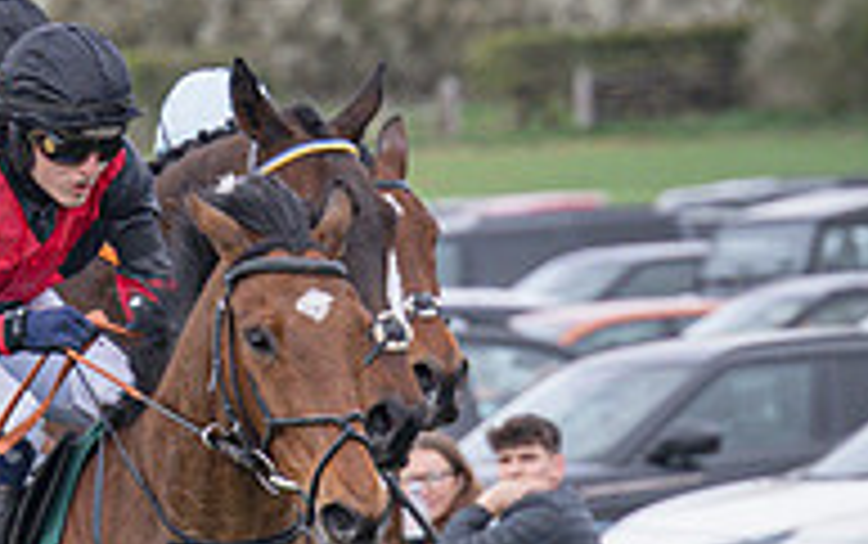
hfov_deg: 2.1
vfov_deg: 1.3
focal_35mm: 984
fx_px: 23298
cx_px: -13
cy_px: 593
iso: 800
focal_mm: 180
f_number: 5
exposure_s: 1/1600
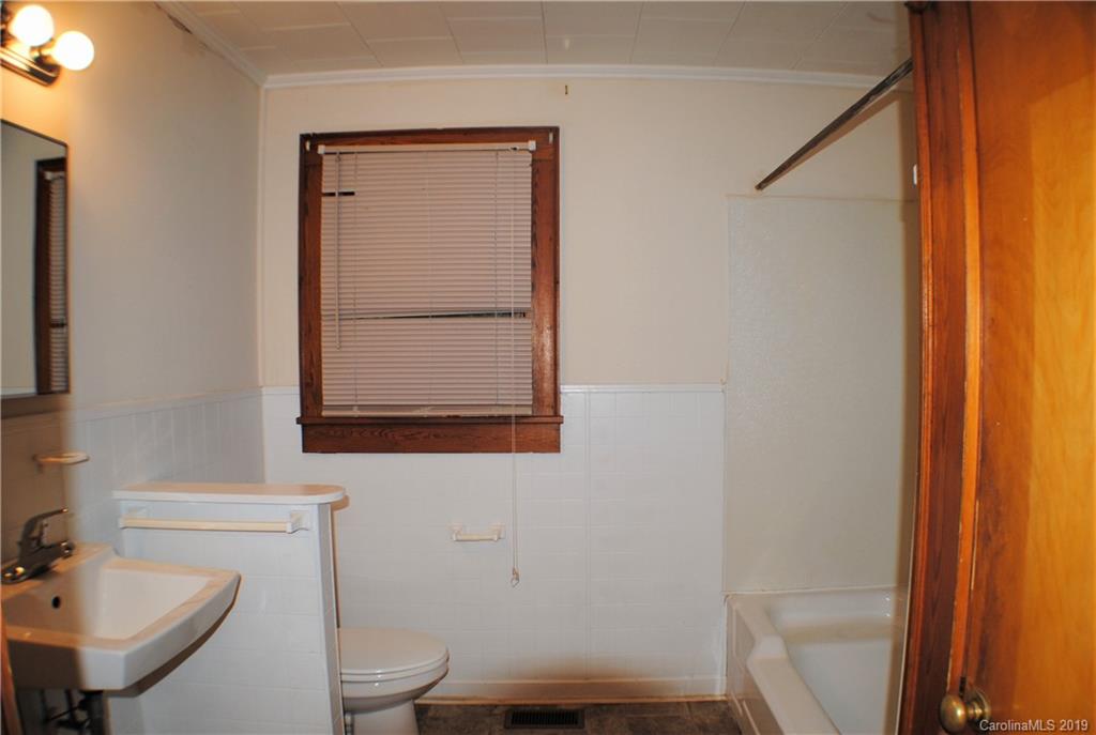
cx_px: 548
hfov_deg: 67.3
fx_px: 824
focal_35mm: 27
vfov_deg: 48.1
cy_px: 368
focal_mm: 18
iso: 200
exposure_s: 1/60
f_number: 3.5
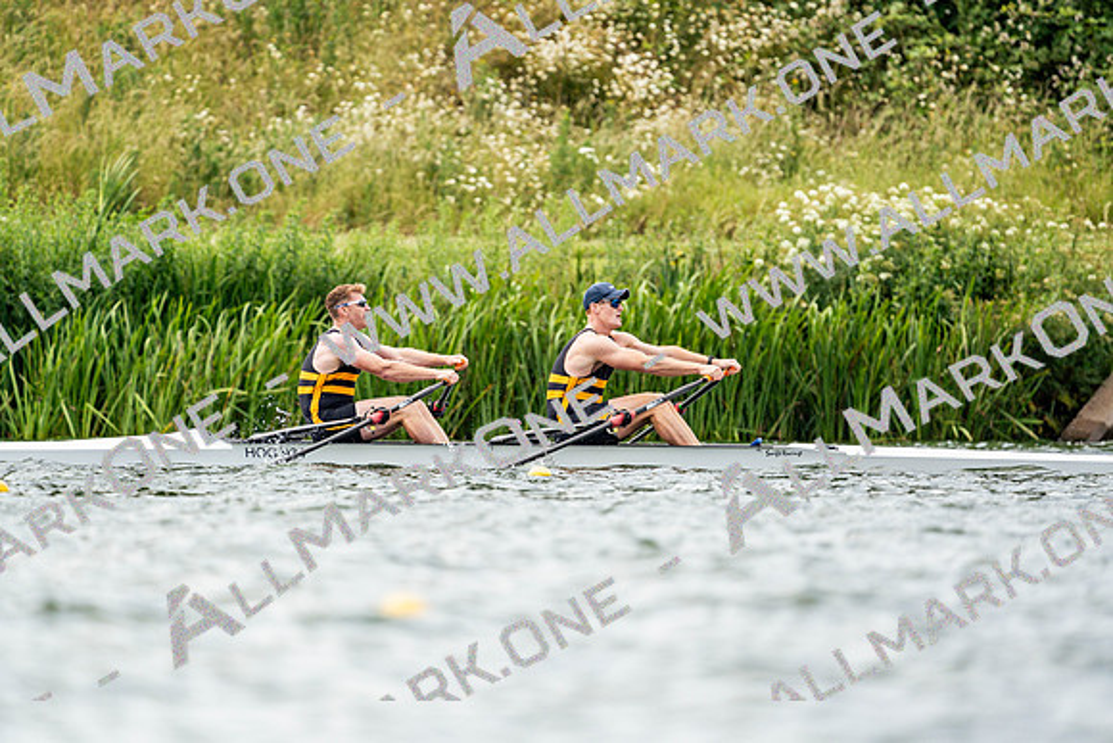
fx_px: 18553
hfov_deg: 3.4
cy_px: 372
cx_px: 556
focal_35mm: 600
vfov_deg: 2.3
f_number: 6.3
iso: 500
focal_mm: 600
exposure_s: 1/2000
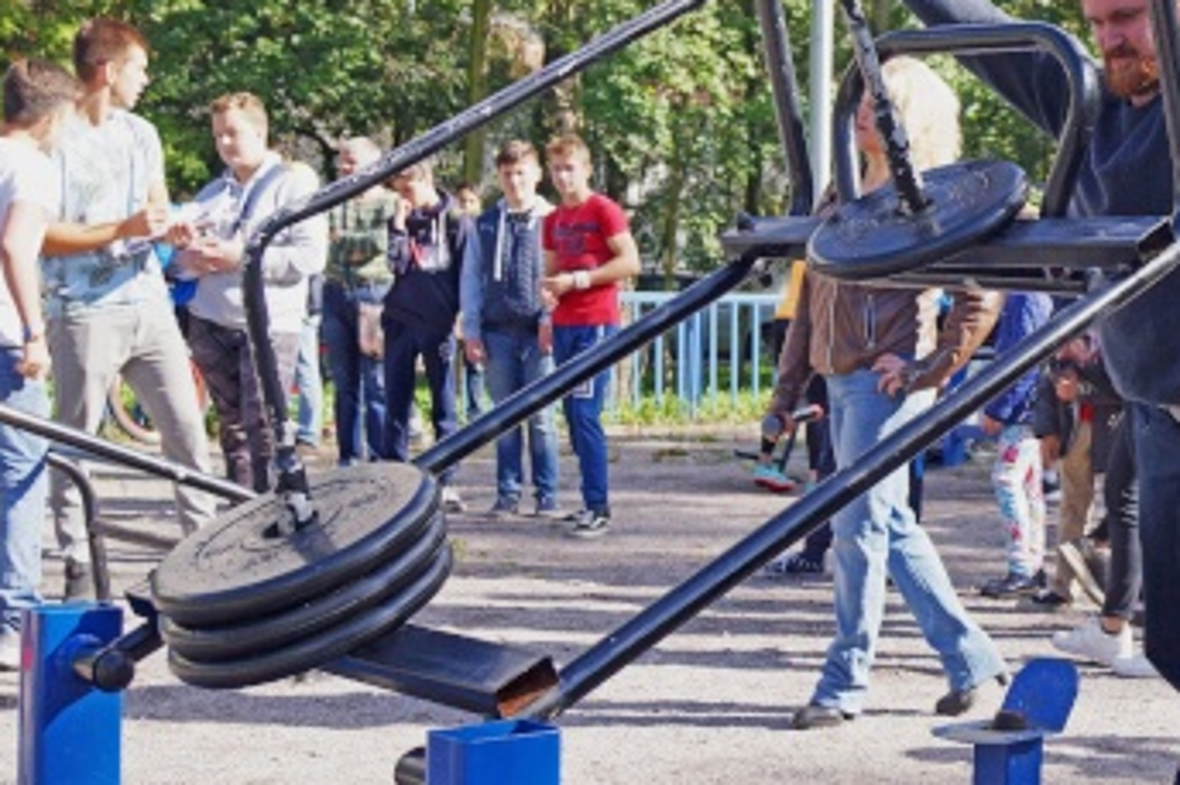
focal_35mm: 68
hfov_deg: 29.2
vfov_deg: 20.0
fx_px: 2228
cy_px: 387
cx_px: 875
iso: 100
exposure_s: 1/320
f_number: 5
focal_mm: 26
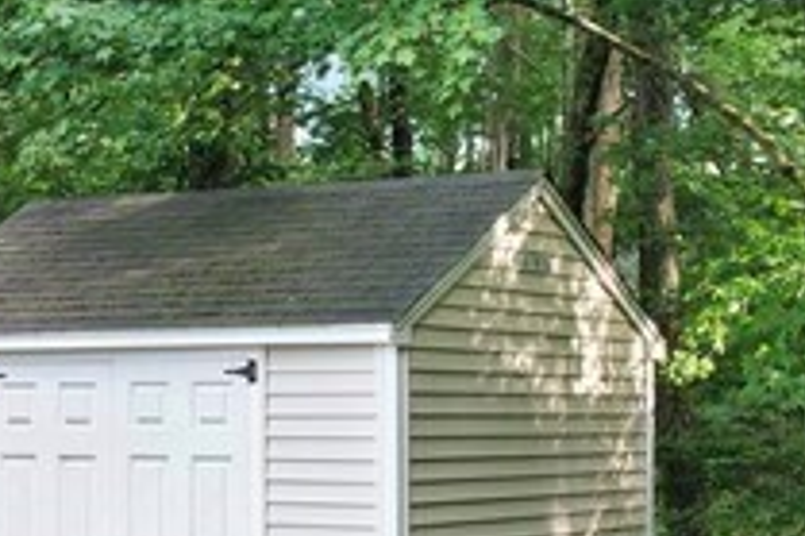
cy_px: 372
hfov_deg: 18.7
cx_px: 127
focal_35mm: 108
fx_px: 2413
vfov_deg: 12.6
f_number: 2.8
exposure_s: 1/90
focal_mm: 8.38
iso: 120
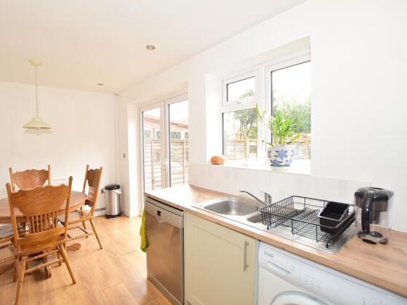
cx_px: 180
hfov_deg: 90.6
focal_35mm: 17
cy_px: 148
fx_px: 200
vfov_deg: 74.7
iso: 500
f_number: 4
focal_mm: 10
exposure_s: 1/60
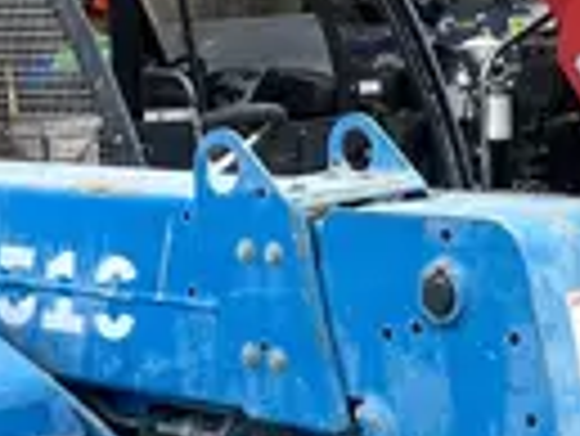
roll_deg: +3.0
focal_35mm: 119
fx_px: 1996
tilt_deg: -15.2
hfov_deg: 16.5
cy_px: 587
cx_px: 256
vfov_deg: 12.1
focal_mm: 3.99
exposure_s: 1/506
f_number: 1.8
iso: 32
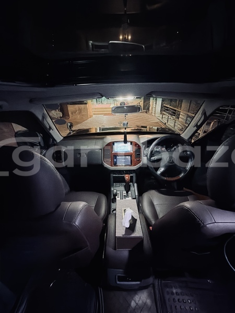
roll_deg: +1.0
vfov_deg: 102.1
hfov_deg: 85.7
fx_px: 127
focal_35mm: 14
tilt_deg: -28.4
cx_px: 118
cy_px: 156
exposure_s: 1/25
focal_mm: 2.22
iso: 4000
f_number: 2.2
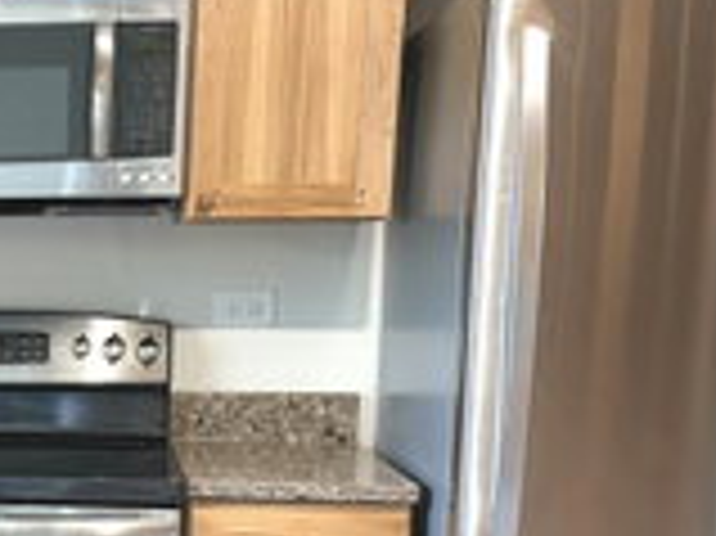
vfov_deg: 20.6
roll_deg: +0.0
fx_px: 1447
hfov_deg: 24.5
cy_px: 477
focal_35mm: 70
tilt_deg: -8.4
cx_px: -196
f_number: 1.6
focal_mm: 5.96
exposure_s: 1/60
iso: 320
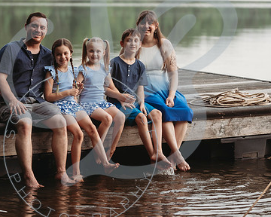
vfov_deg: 9.7
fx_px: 1283
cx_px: 114
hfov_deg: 12.1
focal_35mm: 160
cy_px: 85
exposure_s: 1/250
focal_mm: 102
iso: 200
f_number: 2.8
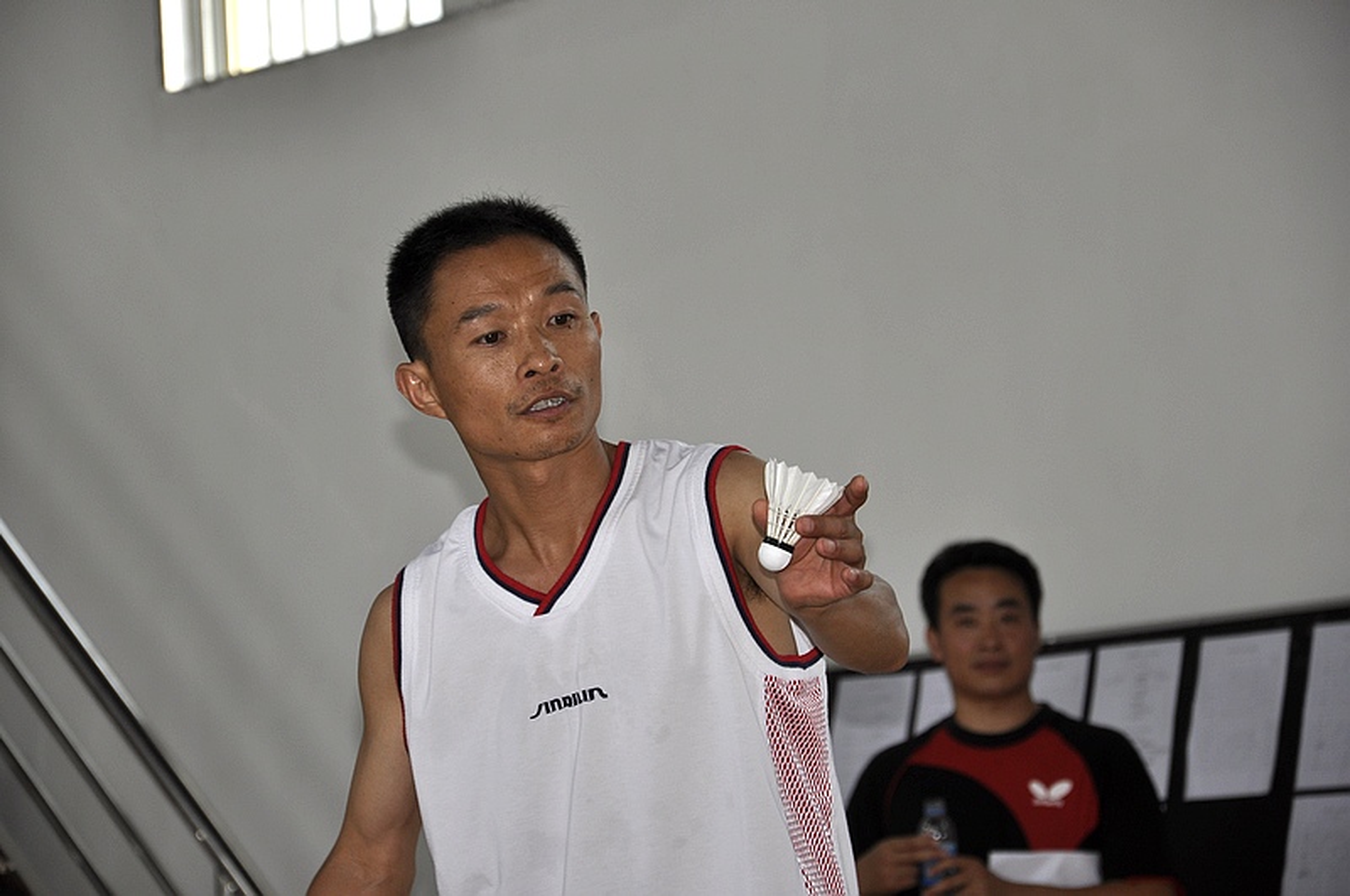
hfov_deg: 13.1
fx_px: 5898
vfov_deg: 8.7
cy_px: 448
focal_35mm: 158
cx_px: 675
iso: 200
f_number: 5.6
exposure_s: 1/200
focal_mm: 105
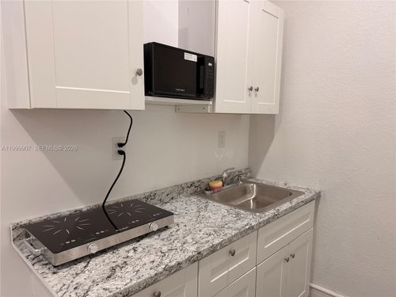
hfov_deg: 71.6
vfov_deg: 56.8
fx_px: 275
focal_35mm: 24
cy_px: 148
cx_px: 198
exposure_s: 1/60
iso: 125
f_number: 1.78
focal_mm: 6.76
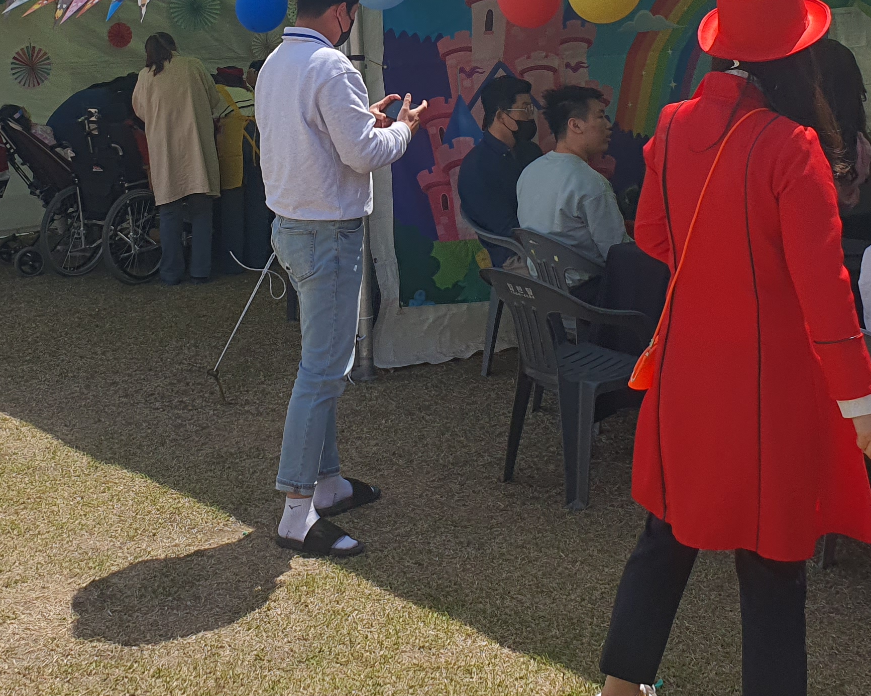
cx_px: 338
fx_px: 1521
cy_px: 23
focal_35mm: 59
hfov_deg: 31.8
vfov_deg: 24.8
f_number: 2.4
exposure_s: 1/2400
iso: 50
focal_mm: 4.3
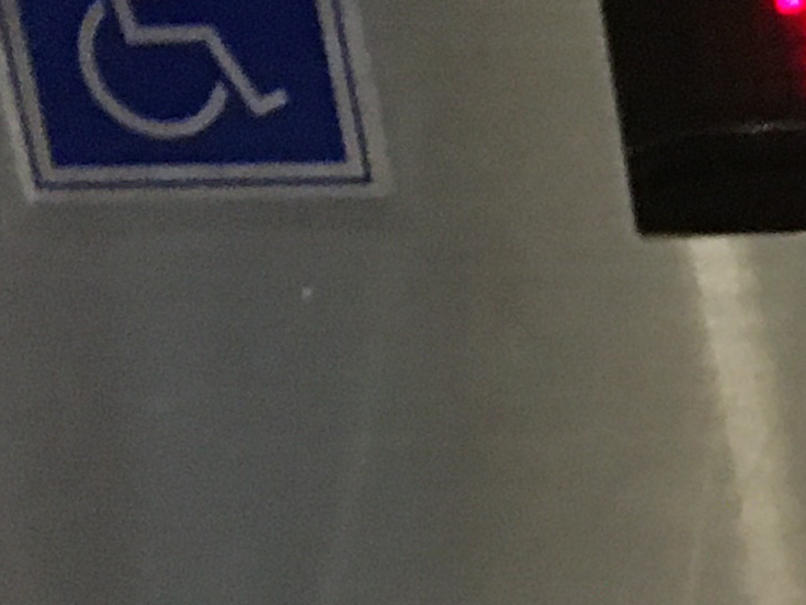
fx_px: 3704
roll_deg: +1.7
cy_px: 731
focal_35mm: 159
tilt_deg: -23.1
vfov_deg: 9.2
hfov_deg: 11.1
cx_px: 1679
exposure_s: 1/15
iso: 250
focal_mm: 4.15
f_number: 2.2
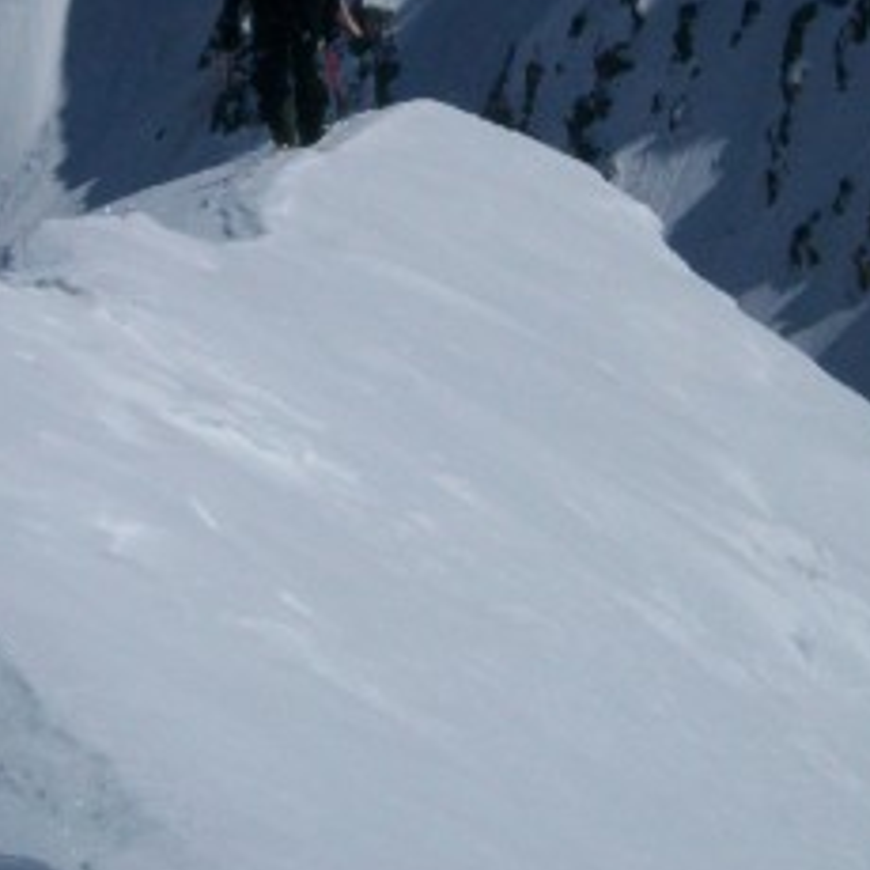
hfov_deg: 7.4
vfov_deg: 7.3
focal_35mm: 237
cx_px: 197
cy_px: -204
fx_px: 6739
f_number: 8.9
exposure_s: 1/800
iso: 64
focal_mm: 13.7
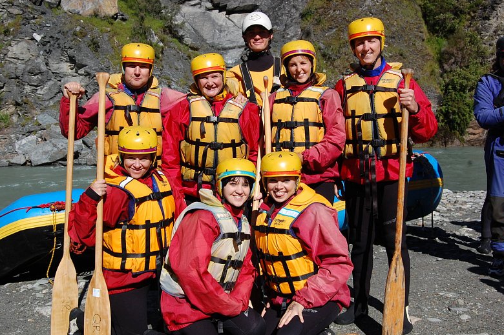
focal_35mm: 40
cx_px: 253
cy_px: 170
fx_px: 560
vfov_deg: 33.4
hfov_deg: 48.5
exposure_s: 1/400
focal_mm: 26
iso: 200
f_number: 10
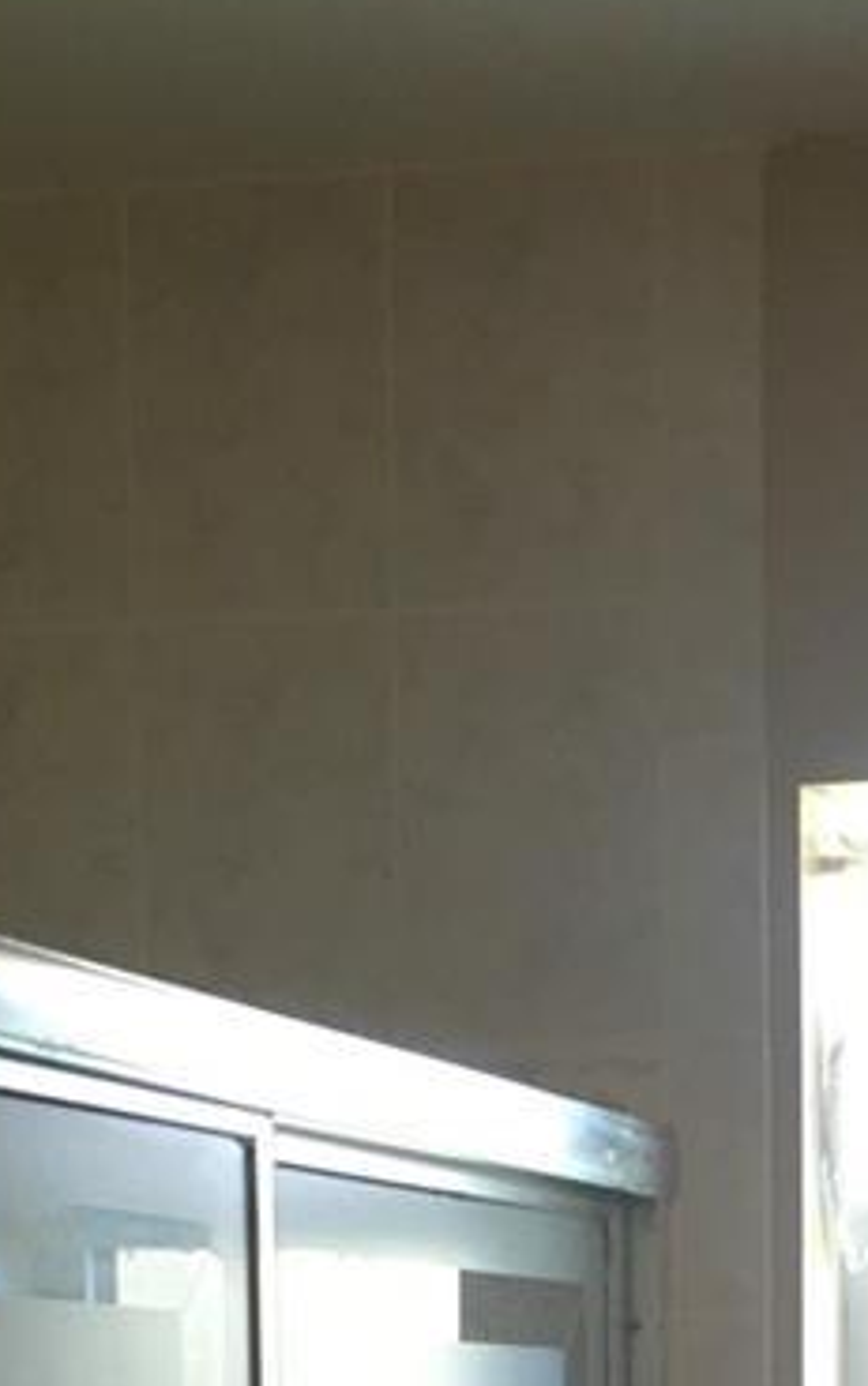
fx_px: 3781
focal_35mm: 100
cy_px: 1840
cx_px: 977
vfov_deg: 19.1
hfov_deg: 12.8
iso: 80
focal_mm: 4.15
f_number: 2.2
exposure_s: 1/30
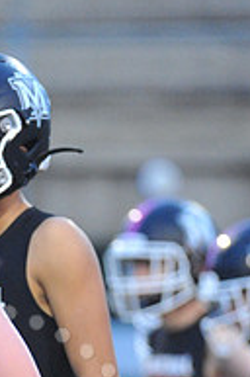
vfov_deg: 1.5
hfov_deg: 1.0
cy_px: 531
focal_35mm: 1384
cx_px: -53
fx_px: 14468
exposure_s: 1/200
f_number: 6.3
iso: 6400
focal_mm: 460
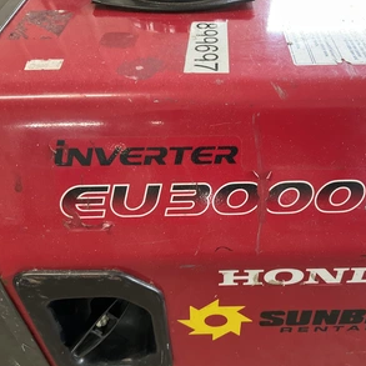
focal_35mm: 35
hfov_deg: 46.8
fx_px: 419
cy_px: 182
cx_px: 230
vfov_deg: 47.2
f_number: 1.8
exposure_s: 1/40
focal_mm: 3
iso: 200
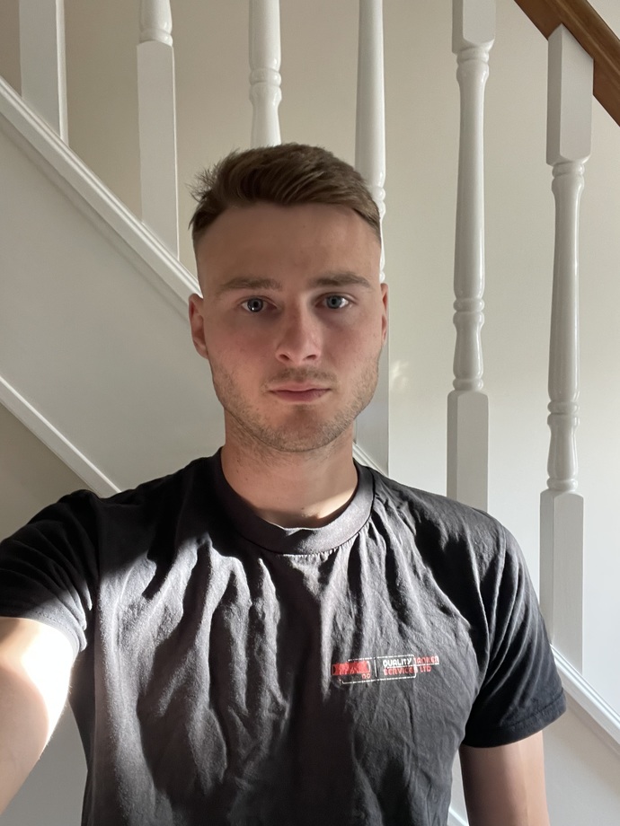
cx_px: 310
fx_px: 716
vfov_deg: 60.0
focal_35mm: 30
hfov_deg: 46.8
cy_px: 413
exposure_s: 1/50
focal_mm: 2.71
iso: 400
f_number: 2.2
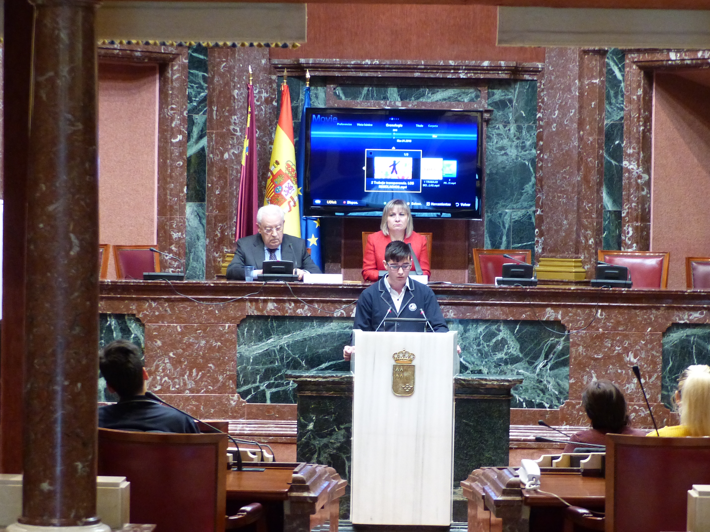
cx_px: 396
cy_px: 324
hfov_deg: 17.0
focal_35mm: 116
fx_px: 2379
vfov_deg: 12.8
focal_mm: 15
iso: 400
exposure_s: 1/15
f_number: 2.8
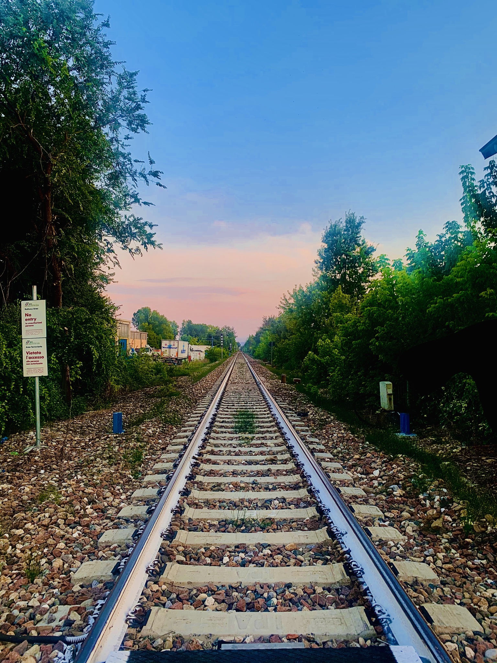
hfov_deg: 53.1
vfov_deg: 67.3
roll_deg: +1.1
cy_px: 332
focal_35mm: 26
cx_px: 248
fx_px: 498
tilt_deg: +4.1
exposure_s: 1/121
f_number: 1.8
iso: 32
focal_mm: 4.25
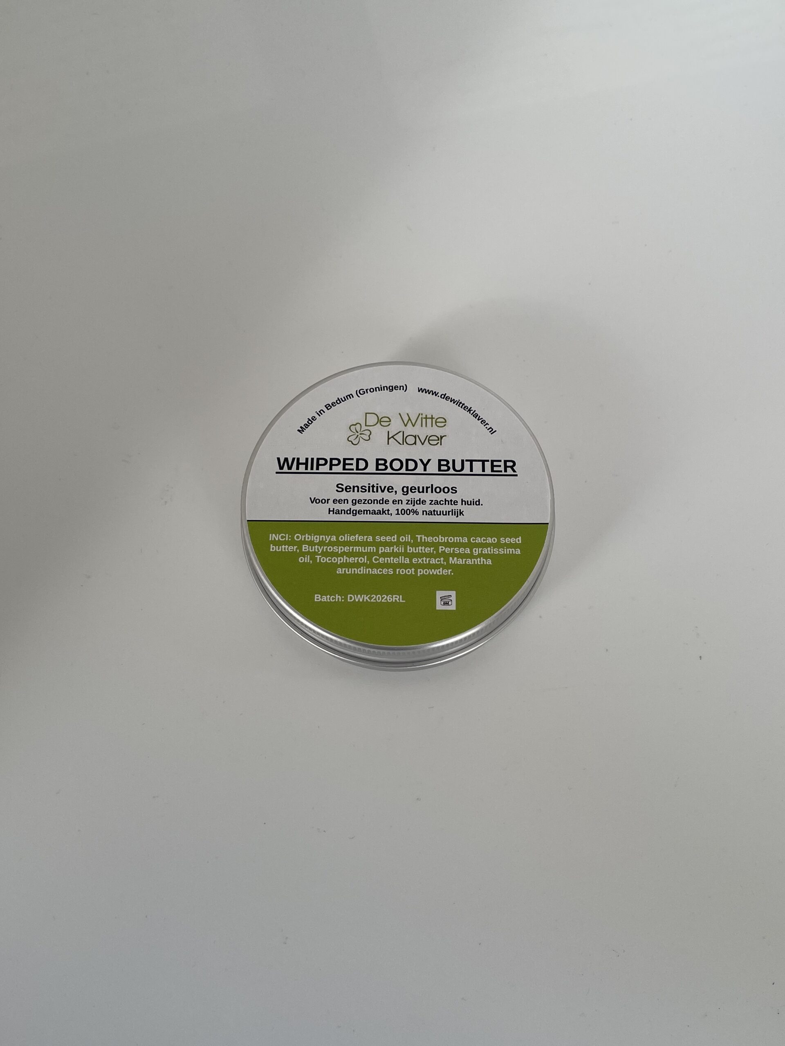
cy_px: 523
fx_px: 786
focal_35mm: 26
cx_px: 392
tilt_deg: -69.4
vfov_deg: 67.3
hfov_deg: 53.1
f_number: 1.6
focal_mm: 4.2
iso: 32
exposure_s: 1/129
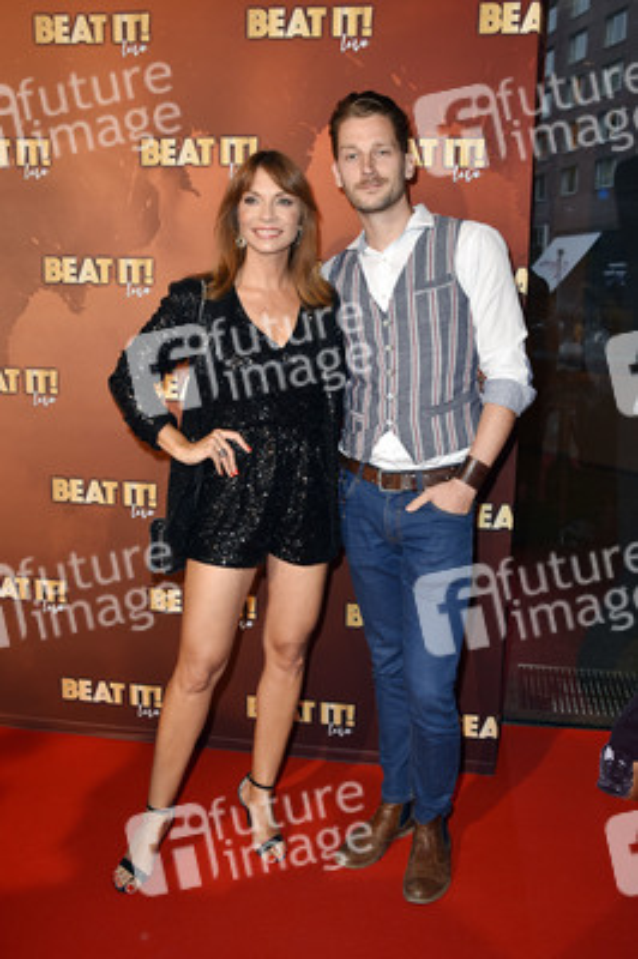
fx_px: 852
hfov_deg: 41.0
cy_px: 480
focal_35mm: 32
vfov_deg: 58.8
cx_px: 319
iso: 400
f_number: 5.6
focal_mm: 32
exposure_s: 1/160
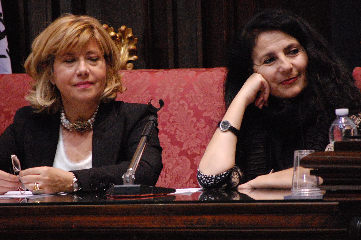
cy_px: 121
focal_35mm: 352
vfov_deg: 3.9
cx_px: 165
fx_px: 3527
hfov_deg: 5.9
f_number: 5.6
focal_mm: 200
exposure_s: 1/25
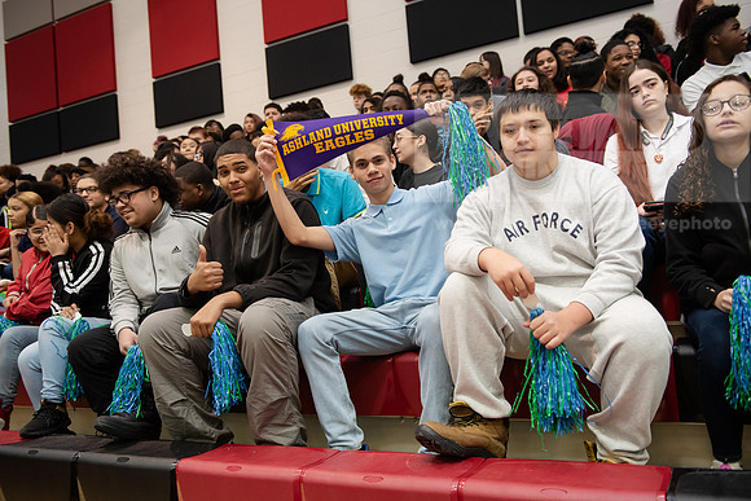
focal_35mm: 32
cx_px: 376
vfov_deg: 41.1
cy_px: 250
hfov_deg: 58.7
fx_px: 668
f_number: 3.5
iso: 1600
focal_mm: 32
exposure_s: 1/160
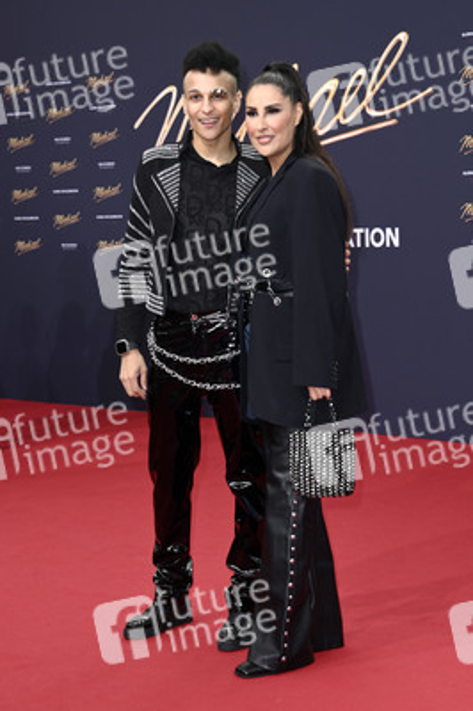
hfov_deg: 16.0
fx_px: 1678
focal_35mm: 85
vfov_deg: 23.9
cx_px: 236
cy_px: 356
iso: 320
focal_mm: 85
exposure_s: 1/250
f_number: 6.3
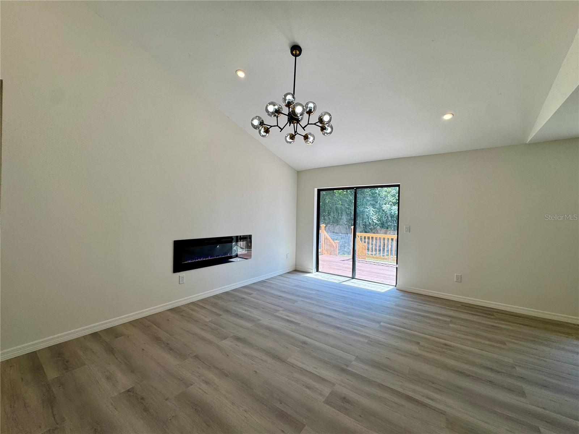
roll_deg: -0.6
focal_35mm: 14
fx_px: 234
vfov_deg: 85.7
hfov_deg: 102.1
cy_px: 217
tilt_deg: -0.1
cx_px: 290
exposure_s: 1/245
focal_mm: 2.22
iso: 40
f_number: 2.2
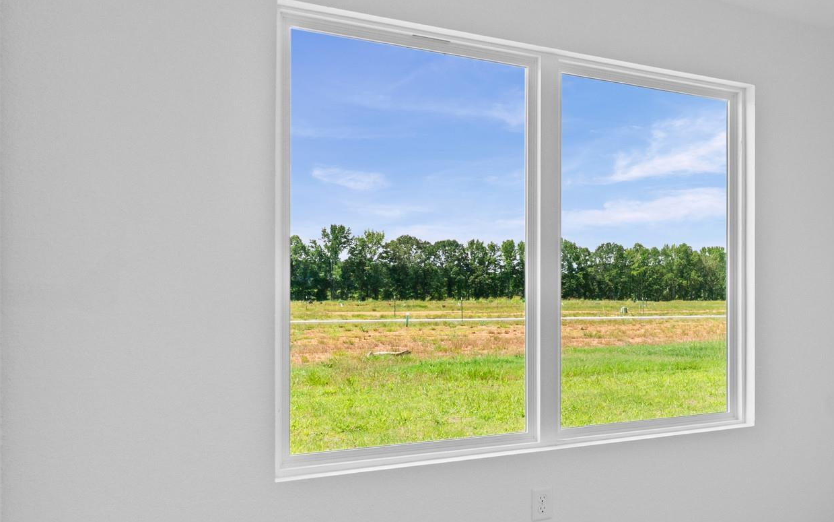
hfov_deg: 45.5
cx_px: 812
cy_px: 300
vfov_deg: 34.4
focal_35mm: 37
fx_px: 841
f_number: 9
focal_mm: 12
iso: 250
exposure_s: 1/25
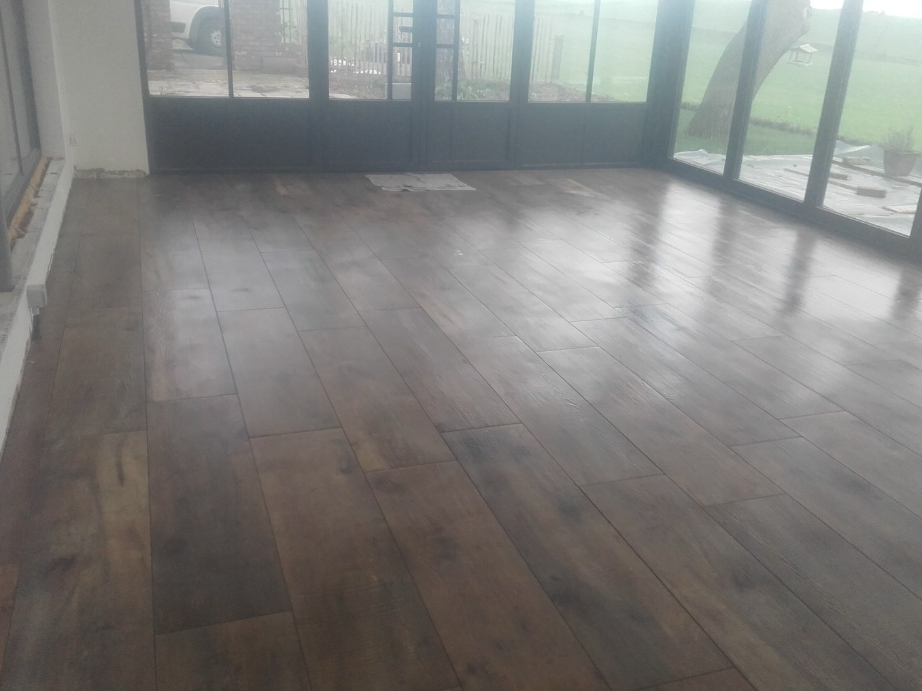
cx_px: 463
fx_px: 852
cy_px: 349
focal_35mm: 32
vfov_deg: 44.2
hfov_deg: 56.8
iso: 70
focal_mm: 3.31
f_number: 2.2
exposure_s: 1/50
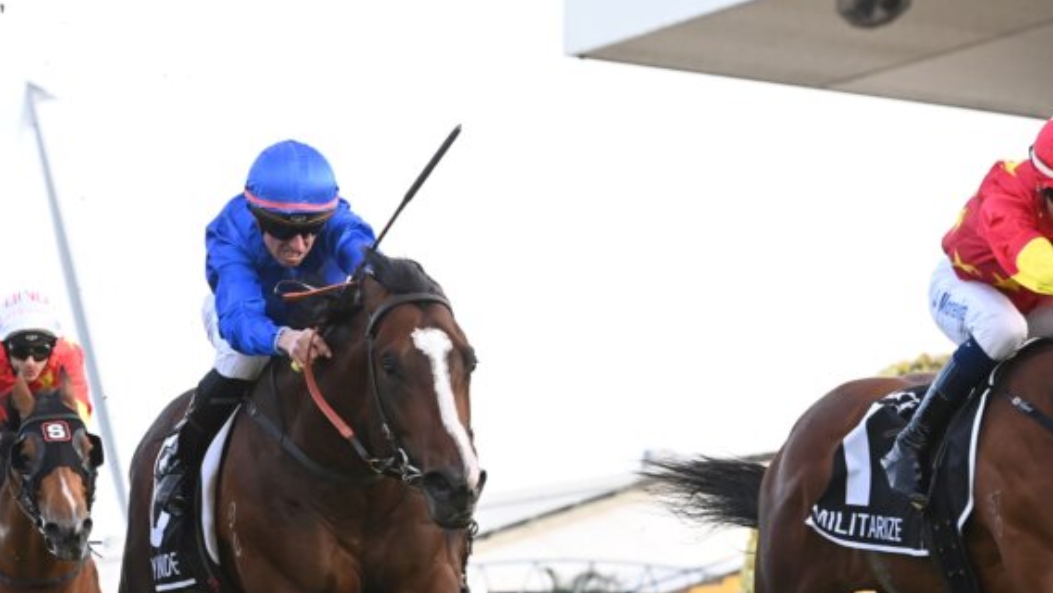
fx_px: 6592
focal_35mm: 236
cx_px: 458
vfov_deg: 5.1
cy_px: 499
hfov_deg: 9.1
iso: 1600
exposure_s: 1/1600
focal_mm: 125
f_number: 5.6
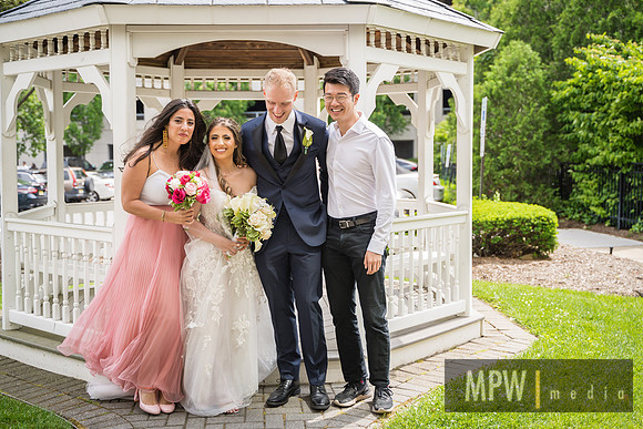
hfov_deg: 44.2
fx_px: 791
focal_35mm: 44
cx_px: 322
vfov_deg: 30.3
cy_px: 214
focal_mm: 43
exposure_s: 1/500
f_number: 2.8
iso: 100
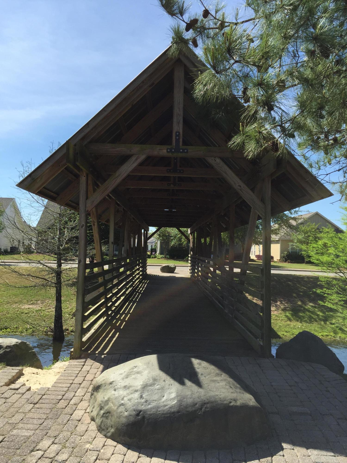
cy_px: 232
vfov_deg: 61.7
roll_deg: -1.3
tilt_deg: +2.9
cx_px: 174
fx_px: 388
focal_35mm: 29
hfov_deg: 48.2
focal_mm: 4.15
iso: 32
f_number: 2.2
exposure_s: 1/1721
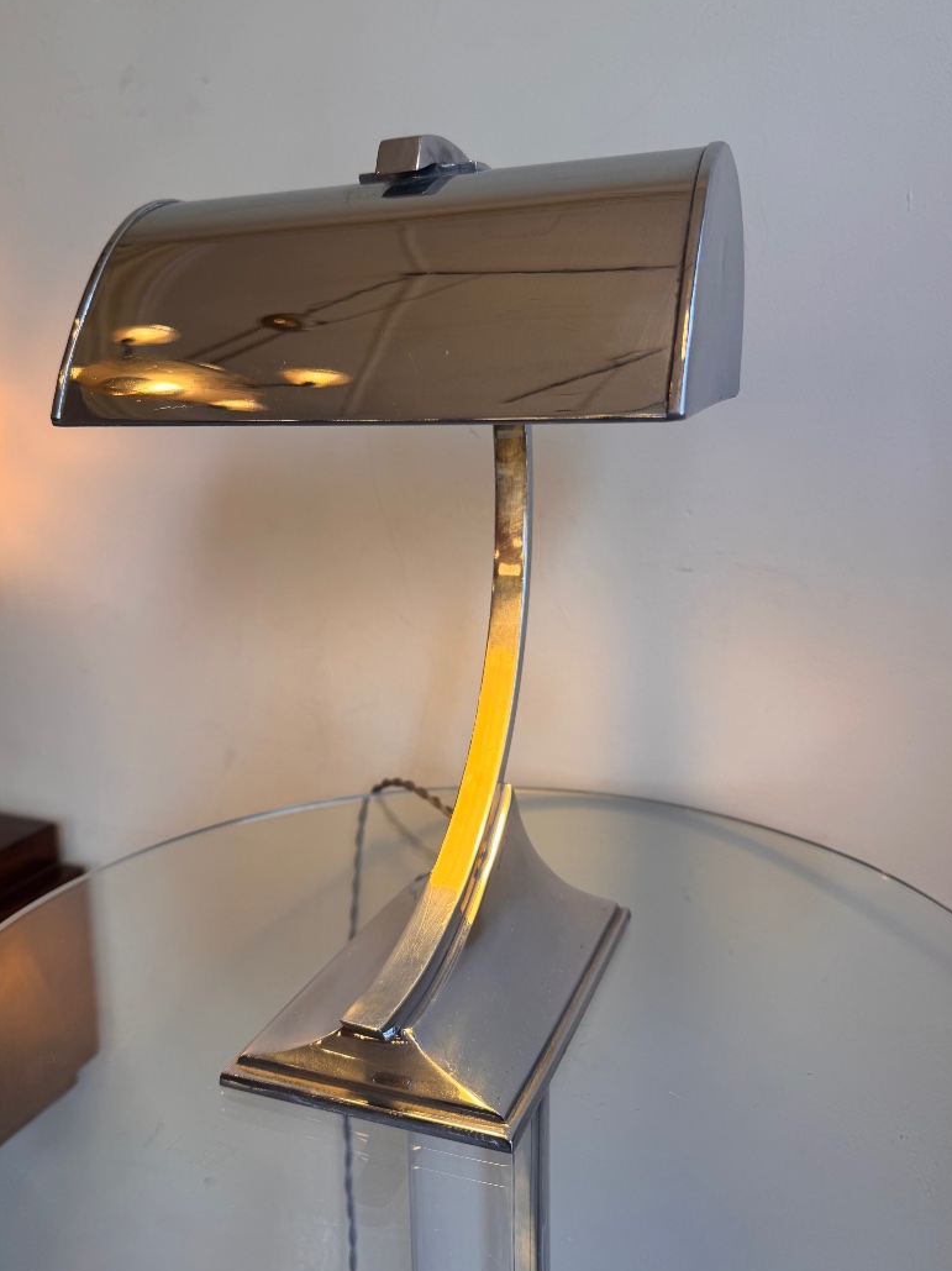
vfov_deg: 63.4
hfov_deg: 49.7
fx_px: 1027
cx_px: 454
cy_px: 587
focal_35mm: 28
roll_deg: +1.2
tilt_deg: -9.1
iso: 50
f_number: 1.78
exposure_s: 1/100
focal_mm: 6.76
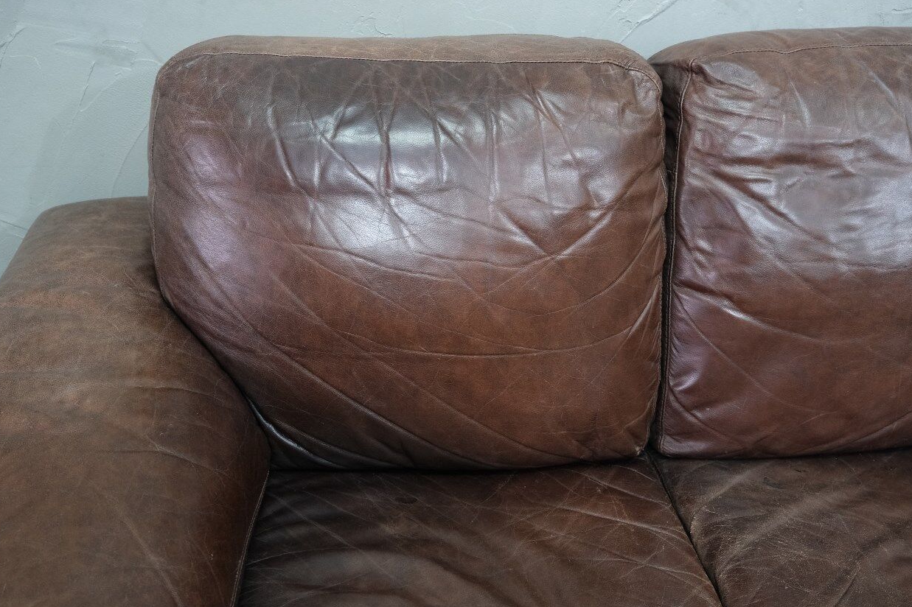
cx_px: 446
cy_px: 297
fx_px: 912
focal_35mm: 36
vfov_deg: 36.9
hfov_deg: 53.1
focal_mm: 23.5
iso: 2000
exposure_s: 1/34
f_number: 4
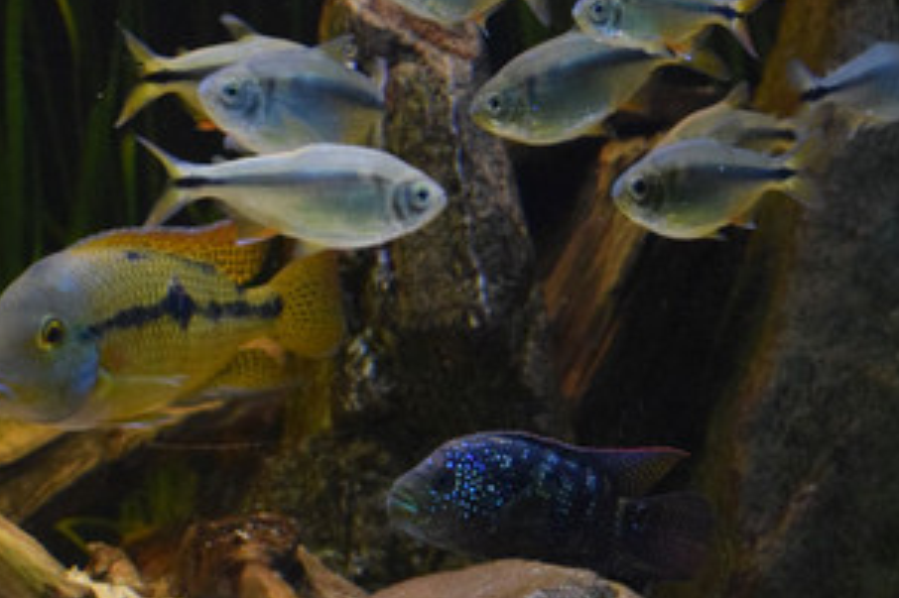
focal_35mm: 175
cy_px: 356
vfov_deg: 7.8
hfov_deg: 11.7
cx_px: 524
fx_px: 4369
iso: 3600
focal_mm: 55
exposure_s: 1/60
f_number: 5.6
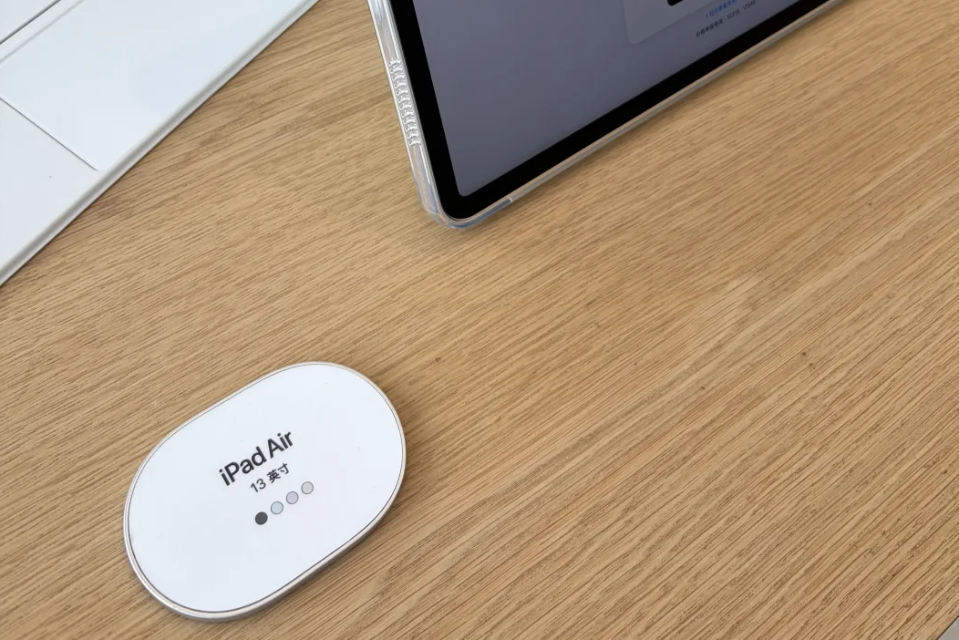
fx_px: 986
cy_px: 59
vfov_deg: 33.9
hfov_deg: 51.9
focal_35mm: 37
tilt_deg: -50.8
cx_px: 489
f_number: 1.6
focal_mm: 5.96
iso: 40
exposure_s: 1/280
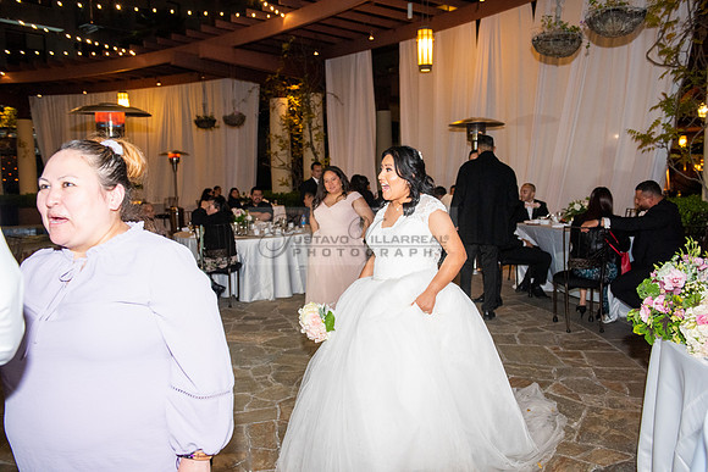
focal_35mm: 29
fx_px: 570
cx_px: 354
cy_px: 236
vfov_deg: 45.0
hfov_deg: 63.6
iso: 1600
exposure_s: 1/160
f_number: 4
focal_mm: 29
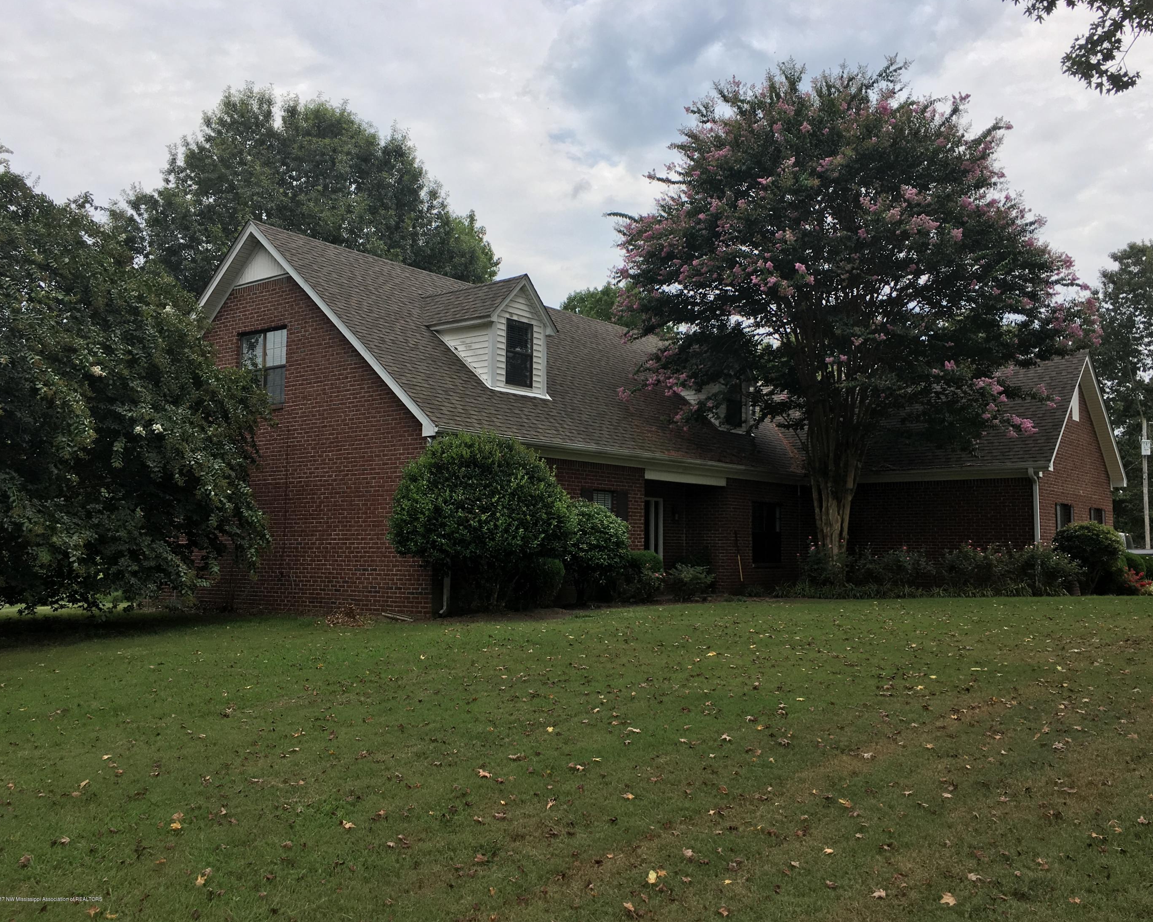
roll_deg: -1.2
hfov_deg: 57.1
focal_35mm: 31
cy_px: 455
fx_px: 1058
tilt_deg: +7.4
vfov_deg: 47.1
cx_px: 618
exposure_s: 1/1221
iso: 25
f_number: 2.2
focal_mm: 4.15
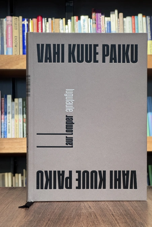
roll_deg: -0.5
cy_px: 115
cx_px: 86
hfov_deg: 16.9
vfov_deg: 25.1
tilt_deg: +0.5
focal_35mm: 81
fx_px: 513
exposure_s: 1/65
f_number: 2.8
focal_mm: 9
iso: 250
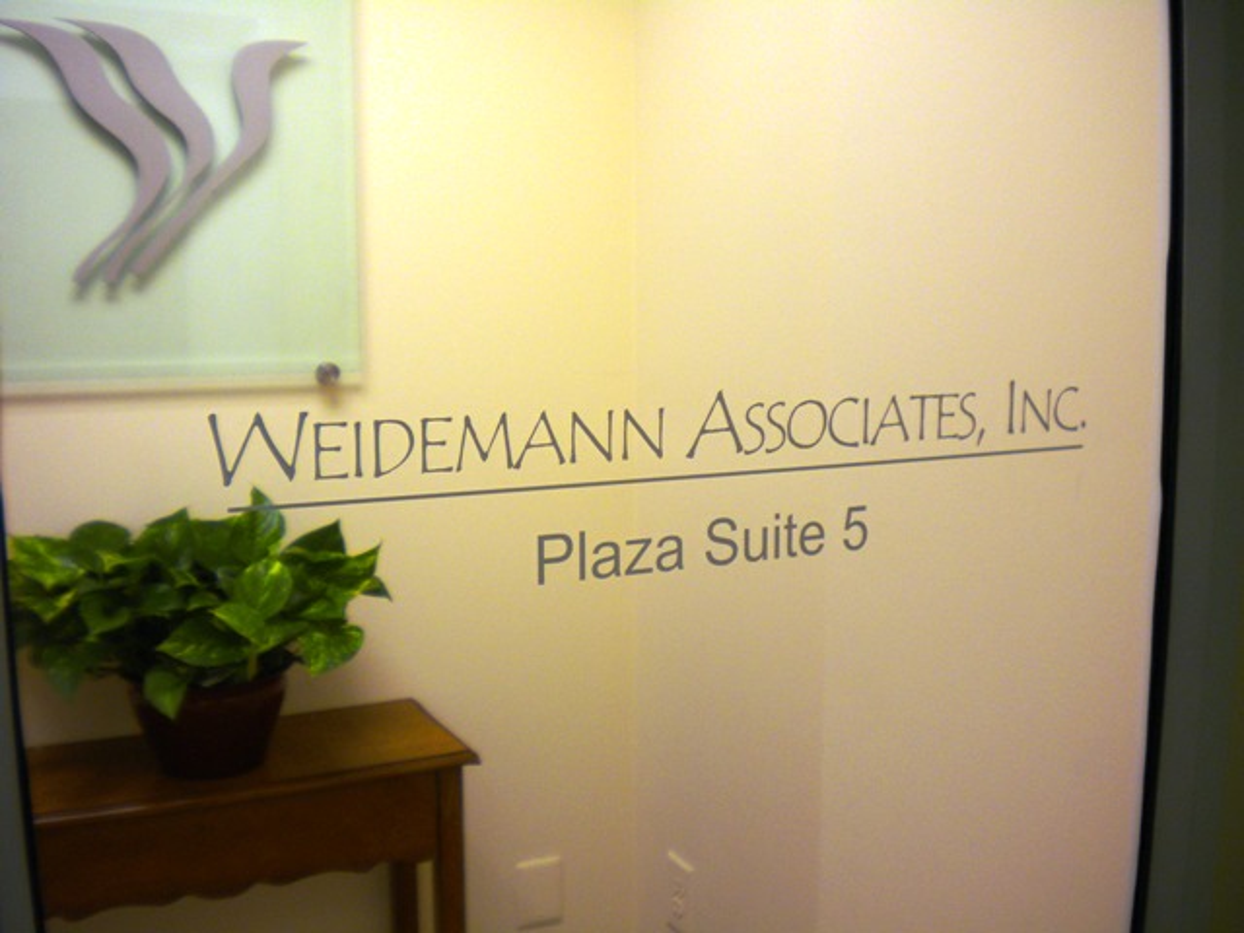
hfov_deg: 52.6
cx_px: 622
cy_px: 466
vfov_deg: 40.7
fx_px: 1258
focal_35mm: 35
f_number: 3.1
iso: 151
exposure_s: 1/62.1
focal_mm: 6.3
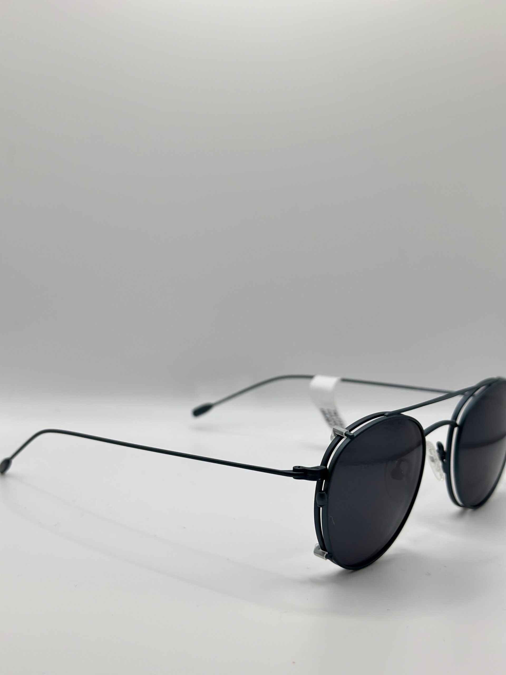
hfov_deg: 30.3
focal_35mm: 48
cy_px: 338
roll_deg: -1.3
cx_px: 253
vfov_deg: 39.7
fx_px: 936
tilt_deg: -12.5
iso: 80
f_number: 1.78
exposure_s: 1/962
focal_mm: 6.86
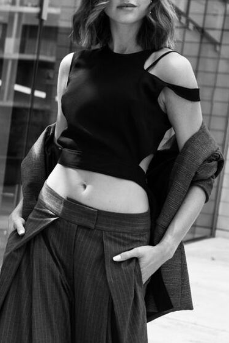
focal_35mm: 76
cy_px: 232
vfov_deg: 26.5
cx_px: 86
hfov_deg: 18.0
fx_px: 724
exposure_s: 1/250
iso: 400
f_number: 4
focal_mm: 42
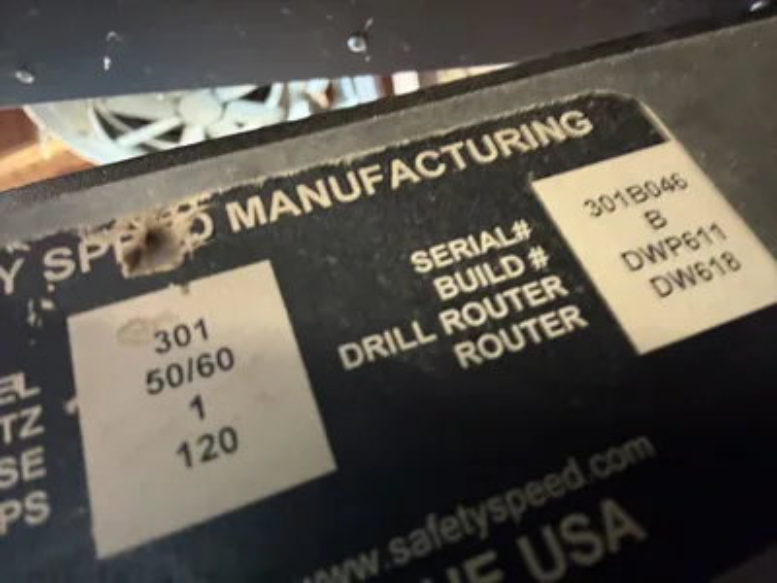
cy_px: 292
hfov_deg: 73.9
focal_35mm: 23
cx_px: 388
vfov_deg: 58.9
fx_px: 516
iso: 640
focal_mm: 2.69
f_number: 1.9
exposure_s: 1/21
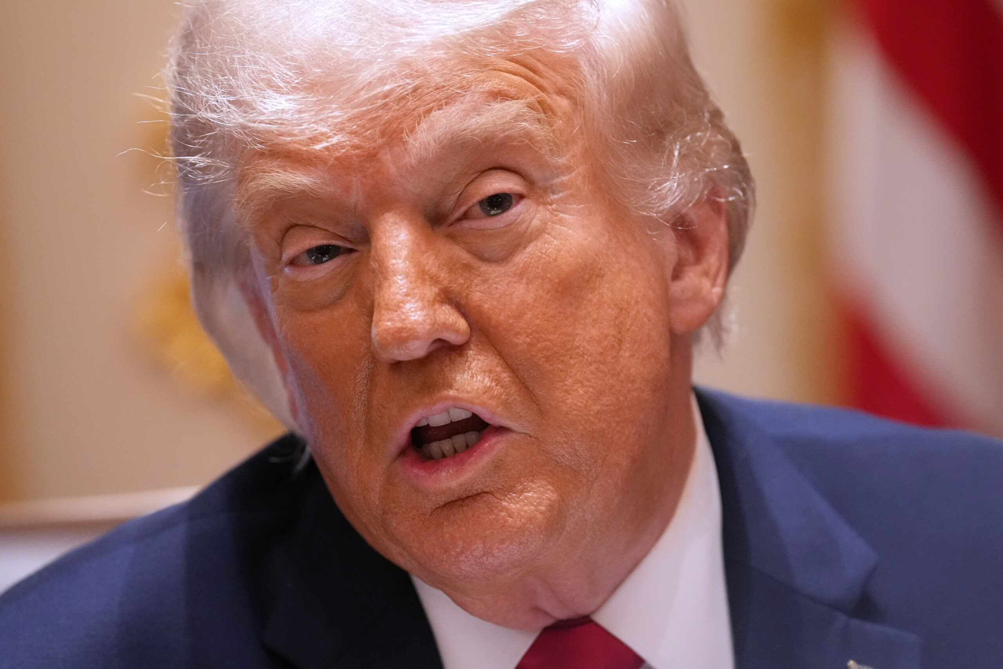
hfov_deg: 6.9
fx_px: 8358
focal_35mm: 300
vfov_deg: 4.6
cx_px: 502
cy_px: 334
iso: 3200
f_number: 3.2
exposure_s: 1/160
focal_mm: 200
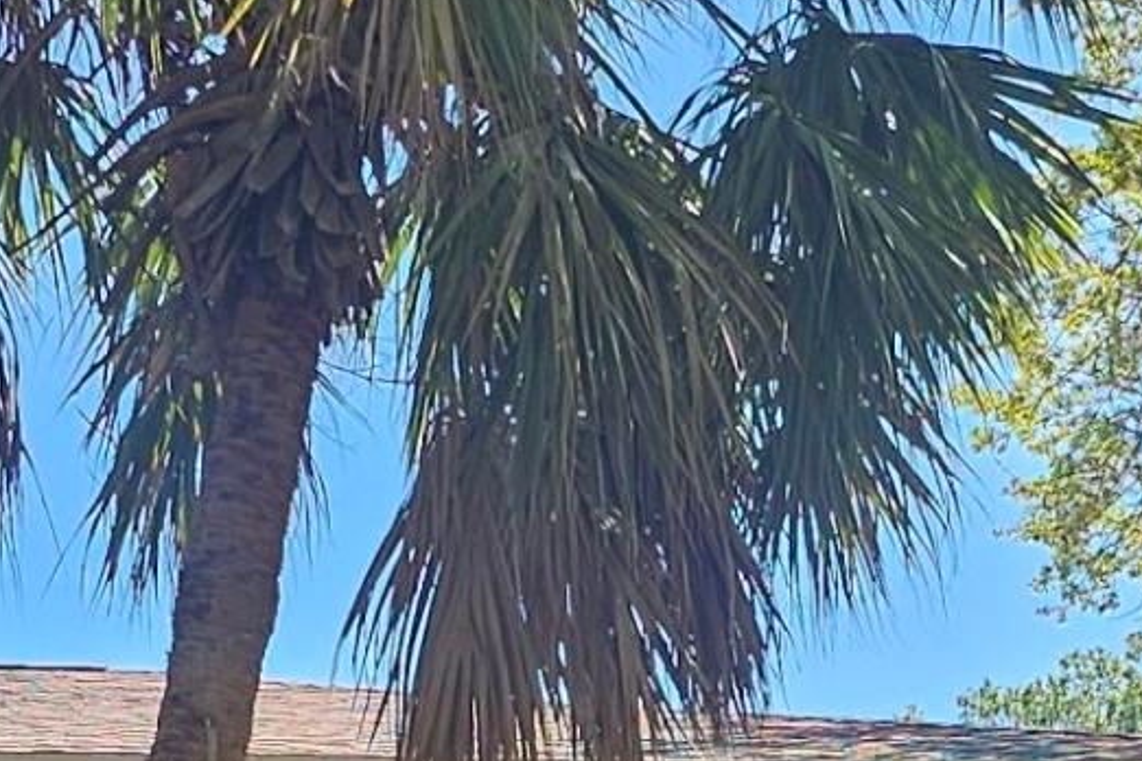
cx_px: 788
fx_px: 4187
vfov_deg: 10.2
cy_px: 897
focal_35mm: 132
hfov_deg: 15.5
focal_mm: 6.3
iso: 10
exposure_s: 1/271
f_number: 1.7
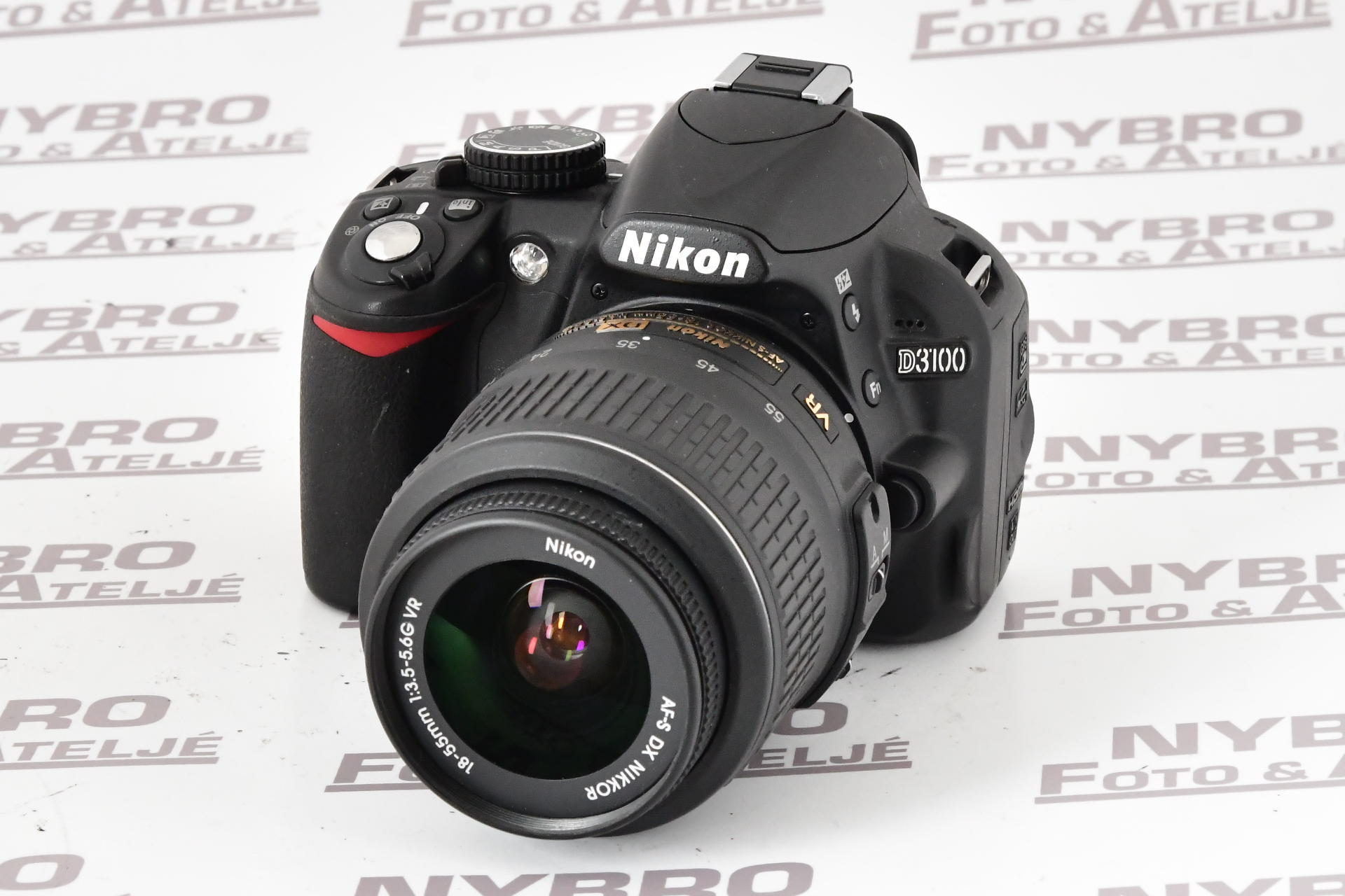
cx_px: 672
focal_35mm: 65
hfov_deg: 31.0
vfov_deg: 20.9
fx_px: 2428
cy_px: 448
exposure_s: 1/60
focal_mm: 65
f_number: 11
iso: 3200
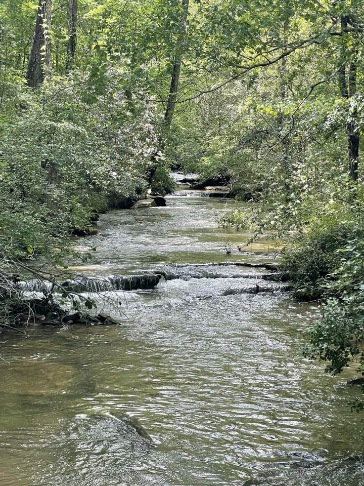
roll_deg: -1.2
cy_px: 243
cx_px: 182
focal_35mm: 64
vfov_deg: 30.3
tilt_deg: -4.8
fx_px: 897
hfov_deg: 22.9
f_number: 2.2
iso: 32
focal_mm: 7.5
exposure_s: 1/99
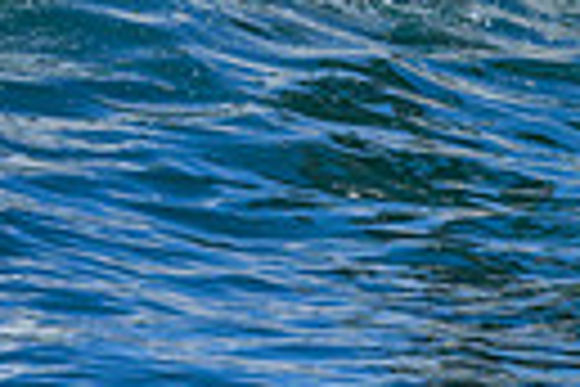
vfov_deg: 0.3
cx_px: 1226
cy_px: -373
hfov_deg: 0.4
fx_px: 79422
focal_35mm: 4930
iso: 220
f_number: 6.3
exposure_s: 1/2000
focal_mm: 800
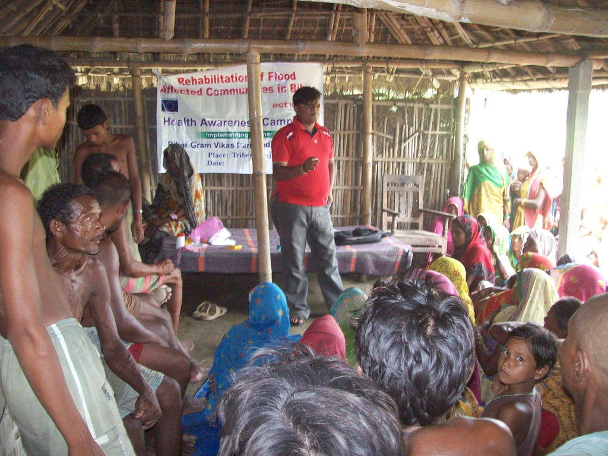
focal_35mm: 36
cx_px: 304
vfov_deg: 39.7
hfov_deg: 51.4
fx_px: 632
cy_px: 228
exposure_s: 1/64
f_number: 2.7
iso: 200
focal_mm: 6
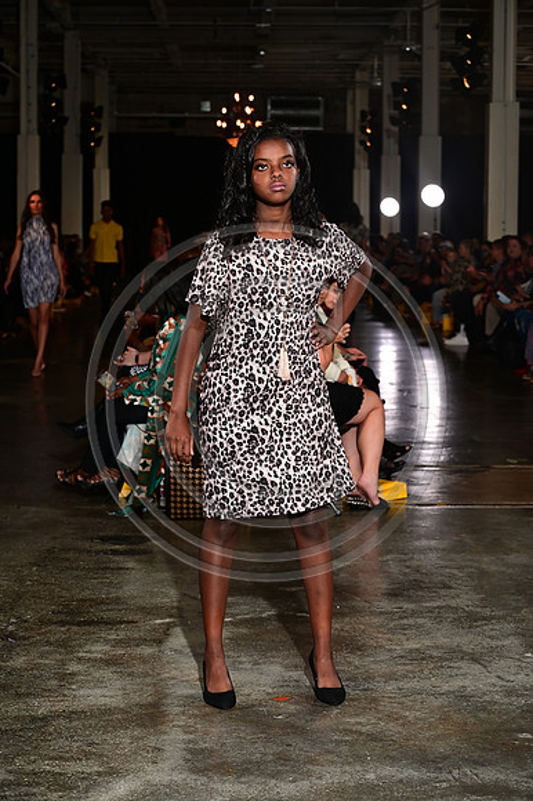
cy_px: 400
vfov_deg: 26.0
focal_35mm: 78
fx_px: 1734
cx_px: 266
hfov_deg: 17.5
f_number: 6.3
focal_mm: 78
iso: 1000
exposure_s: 1/160
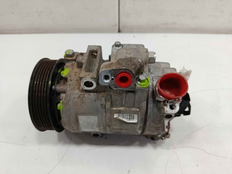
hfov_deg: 71.6
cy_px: 87
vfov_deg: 56.8
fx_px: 161
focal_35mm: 24
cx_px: 116
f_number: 1.7
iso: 1156
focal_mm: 5.24
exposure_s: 1/100
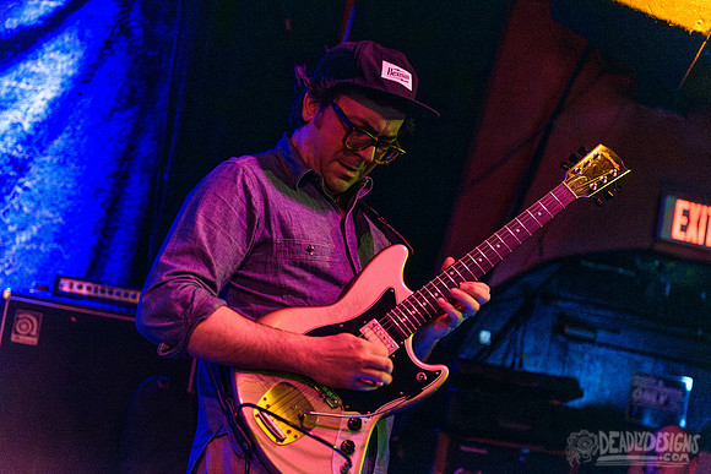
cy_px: 237
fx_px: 1383
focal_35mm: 70
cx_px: 356
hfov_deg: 28.8
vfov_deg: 19.5
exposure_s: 1/60
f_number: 3.2
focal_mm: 70
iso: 5000
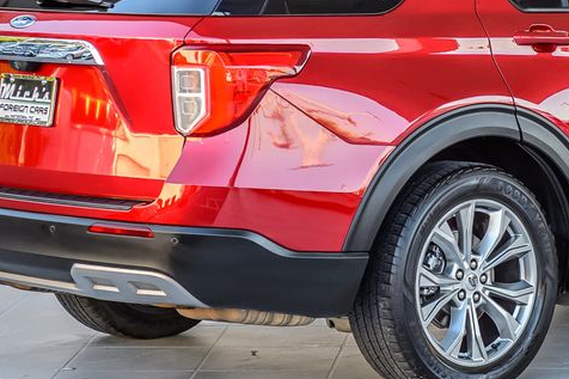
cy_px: 115
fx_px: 2717
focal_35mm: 172
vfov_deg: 8.0
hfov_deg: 11.9
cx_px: 506
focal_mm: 70
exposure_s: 1/500
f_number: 4
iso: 400
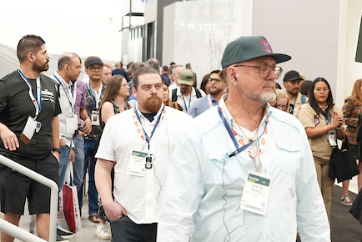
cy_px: 141
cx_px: 314
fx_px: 1056
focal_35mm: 105
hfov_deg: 19.2
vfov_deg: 13.1
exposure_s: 1/200
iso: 1000
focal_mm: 38
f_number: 2.8
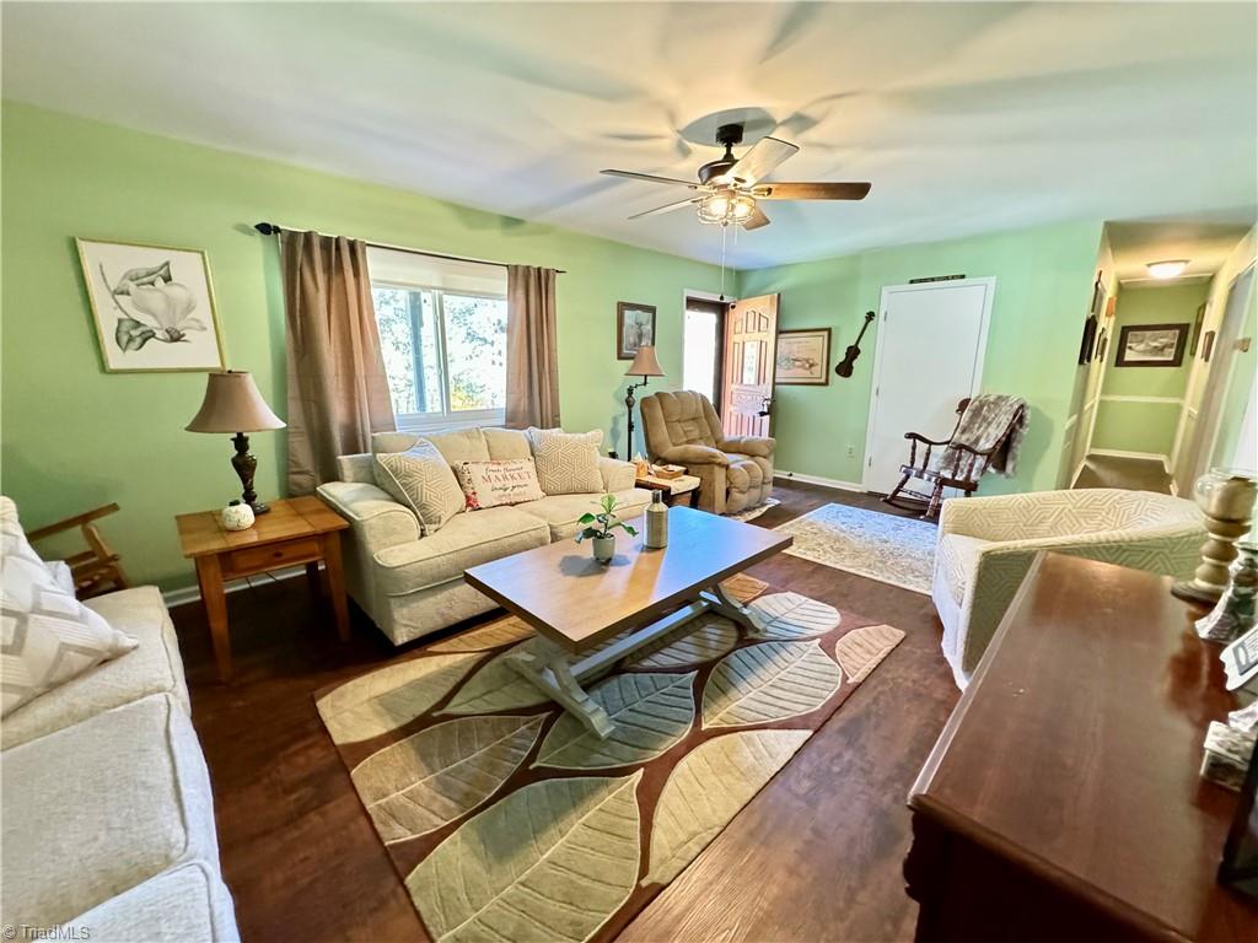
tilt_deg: -13.1
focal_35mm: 14
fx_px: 509
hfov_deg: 102.1
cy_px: 472
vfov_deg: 85.7
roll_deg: +0.1
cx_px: 629
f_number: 2.2
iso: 1250
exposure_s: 1/60
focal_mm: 2.22
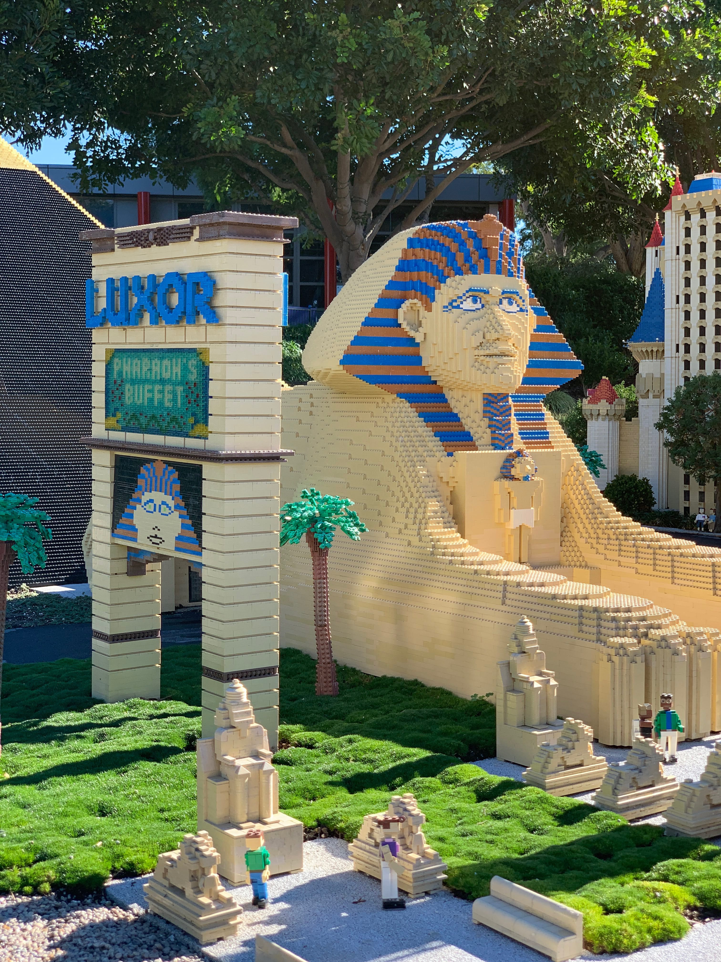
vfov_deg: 36.8
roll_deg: -0.4
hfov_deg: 28.0
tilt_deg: -2.8
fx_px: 1444
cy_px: 481
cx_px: 360
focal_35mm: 52
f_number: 2.4
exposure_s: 1/250
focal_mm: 6
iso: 16
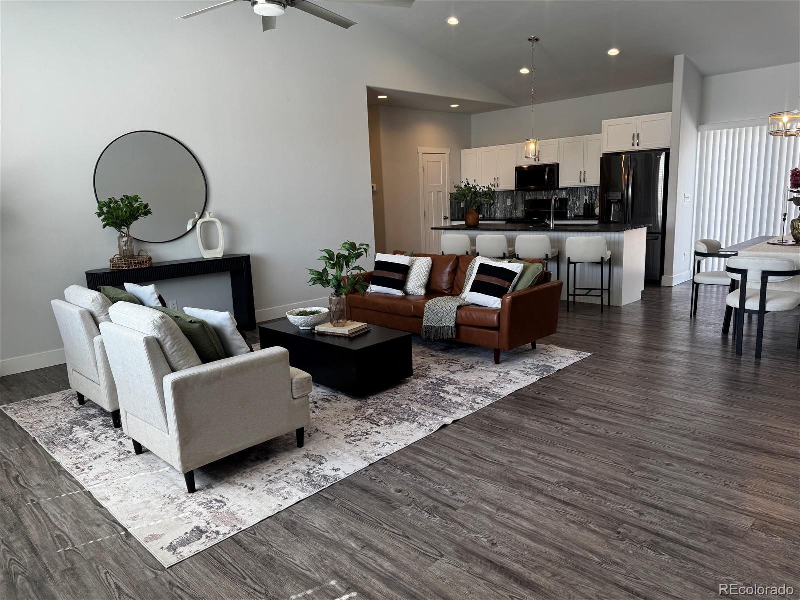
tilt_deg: -12.3
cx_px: 400
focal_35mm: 24
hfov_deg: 71.6
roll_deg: +2.2
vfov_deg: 56.8
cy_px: 300
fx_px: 555
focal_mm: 6.76
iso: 50
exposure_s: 1/129
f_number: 1.78
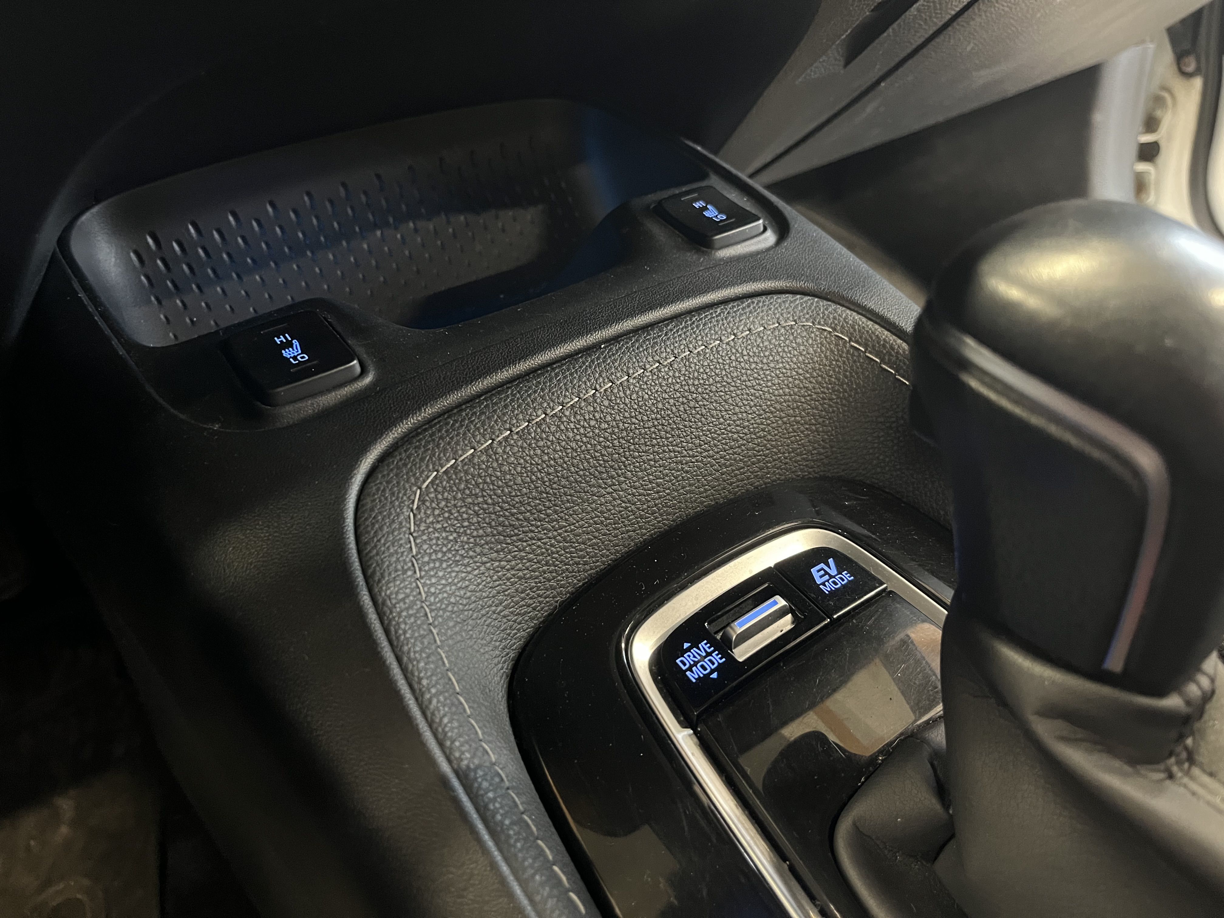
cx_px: 612
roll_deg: +0.9
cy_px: 459
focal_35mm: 26
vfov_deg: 53.1
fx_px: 919
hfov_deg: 67.3
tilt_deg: -37.2
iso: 800
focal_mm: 5.1
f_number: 1.6
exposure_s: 1/30
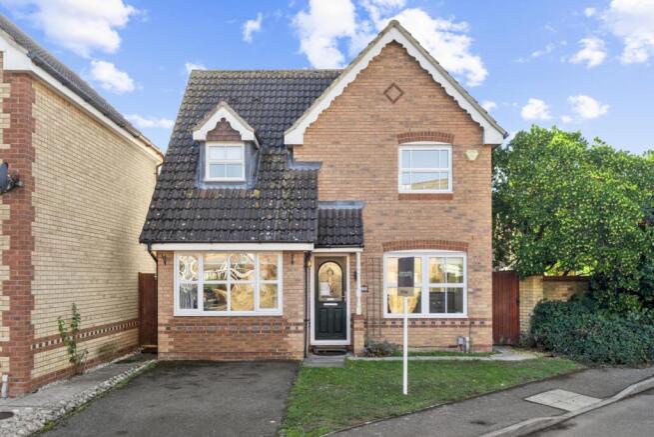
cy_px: 218
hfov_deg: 54.4
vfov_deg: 37.9
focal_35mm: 35
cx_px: 327
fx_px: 636
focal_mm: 35
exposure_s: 1/100
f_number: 7.1
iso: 640
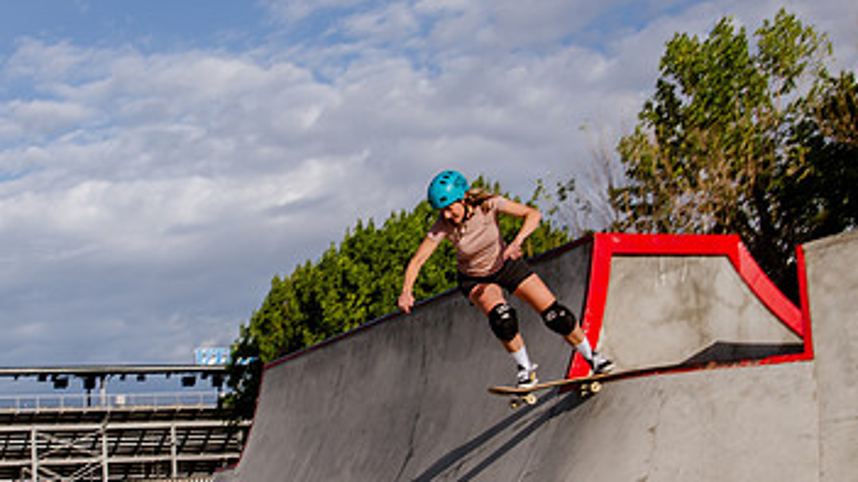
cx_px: 297
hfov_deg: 28.4
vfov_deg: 16.3
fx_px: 1683
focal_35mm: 74
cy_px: 313
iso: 200
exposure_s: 1/160
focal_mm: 34
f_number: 13
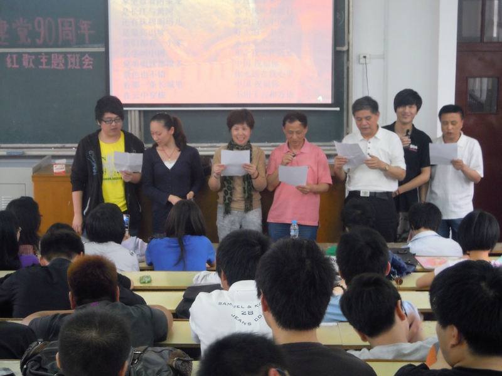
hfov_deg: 26.3
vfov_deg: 19.9
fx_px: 1073
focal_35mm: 74
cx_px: 251
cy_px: 188
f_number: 4.4
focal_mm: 13.2
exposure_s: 1/15
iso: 400
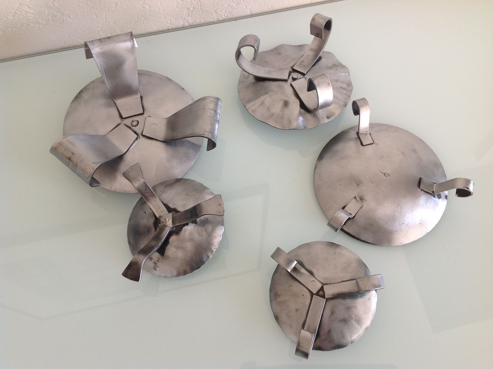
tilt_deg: -68.9
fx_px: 498
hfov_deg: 52.7
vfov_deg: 40.6
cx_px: 246
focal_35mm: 35
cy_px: 184
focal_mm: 4.28
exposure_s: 1/60
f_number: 2.4
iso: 64
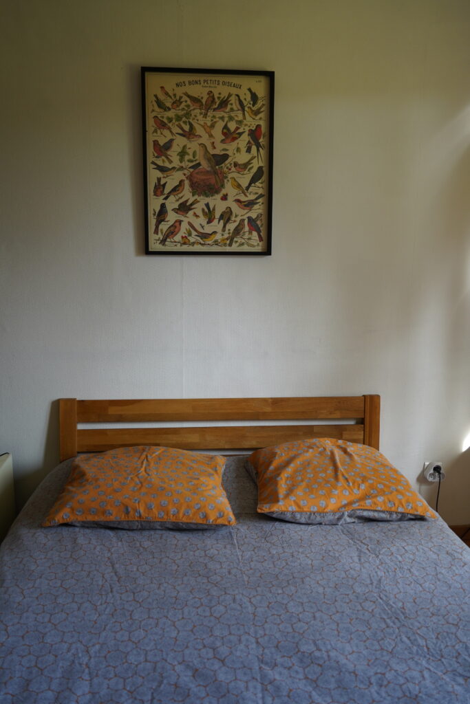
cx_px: 235
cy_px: 352
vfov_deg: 61.9
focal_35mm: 30
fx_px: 587
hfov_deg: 43.6
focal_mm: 30
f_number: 4
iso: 640
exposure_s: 1/160
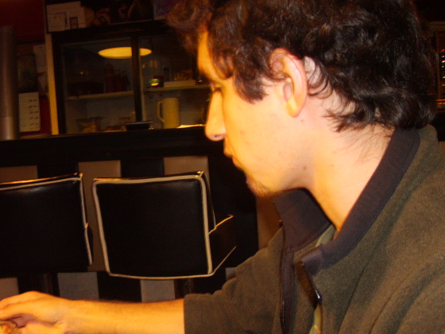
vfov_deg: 35.9
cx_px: 226
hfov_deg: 46.8
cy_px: 187
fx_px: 514
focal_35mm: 40
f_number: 2.8
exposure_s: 1/45
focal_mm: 5.8
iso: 100
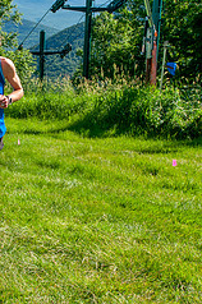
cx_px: 27
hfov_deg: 19.7
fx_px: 574
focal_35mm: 68
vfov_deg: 29.7
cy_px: 147
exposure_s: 1/400
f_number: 8
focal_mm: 24
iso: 200
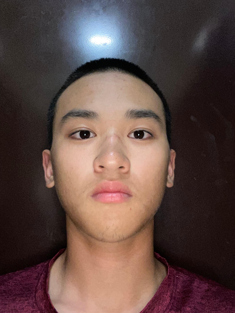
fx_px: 272
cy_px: 156
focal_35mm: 30
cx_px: 118
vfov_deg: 60.0
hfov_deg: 46.8
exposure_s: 1/26
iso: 250
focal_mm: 2.71
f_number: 2.2
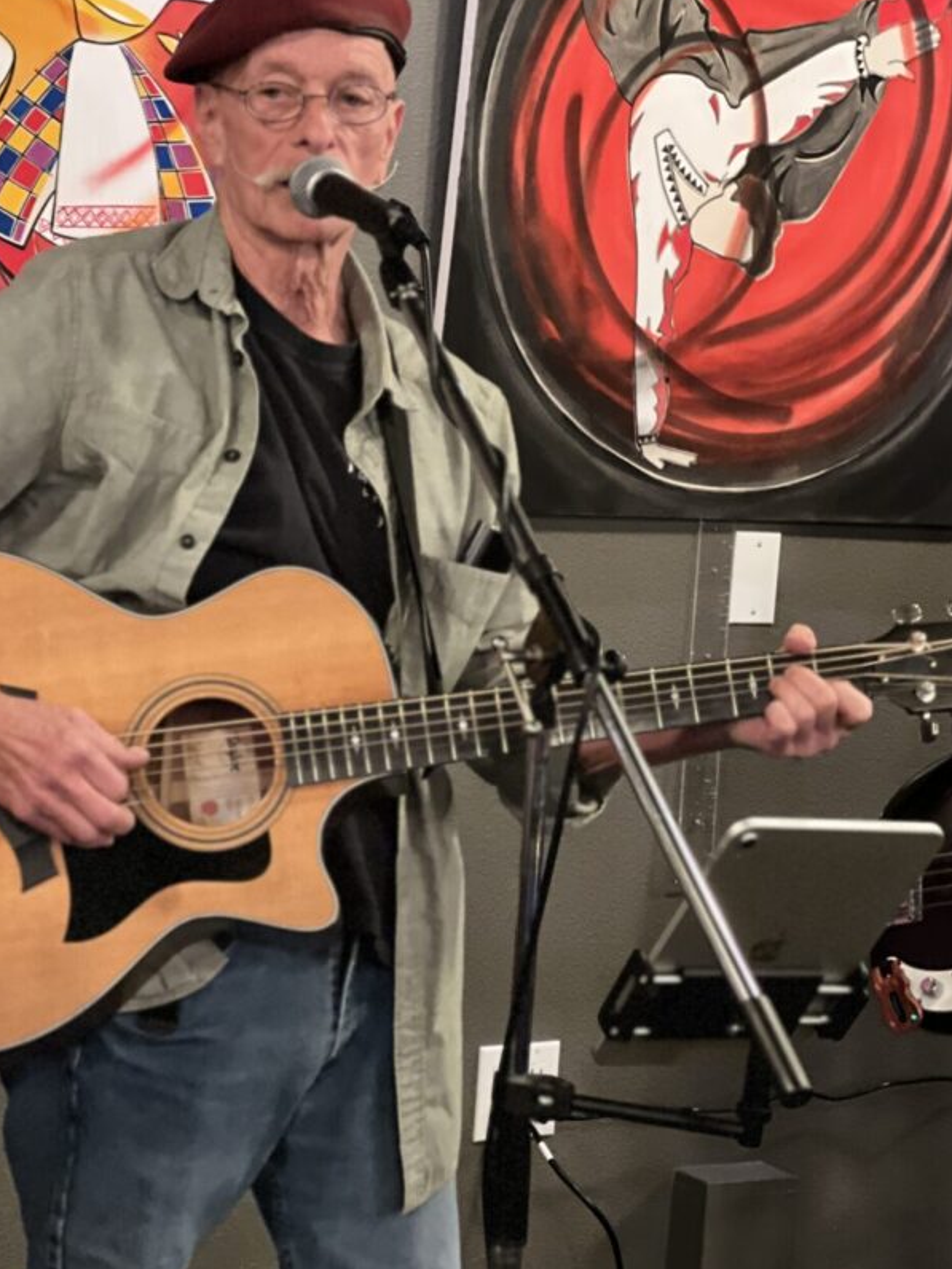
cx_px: 392
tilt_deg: -4.9
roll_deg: -5.1
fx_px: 3630
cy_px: 595
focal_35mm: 99
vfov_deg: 19.8
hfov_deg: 14.9
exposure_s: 1/15
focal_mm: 9
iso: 800
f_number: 2.8
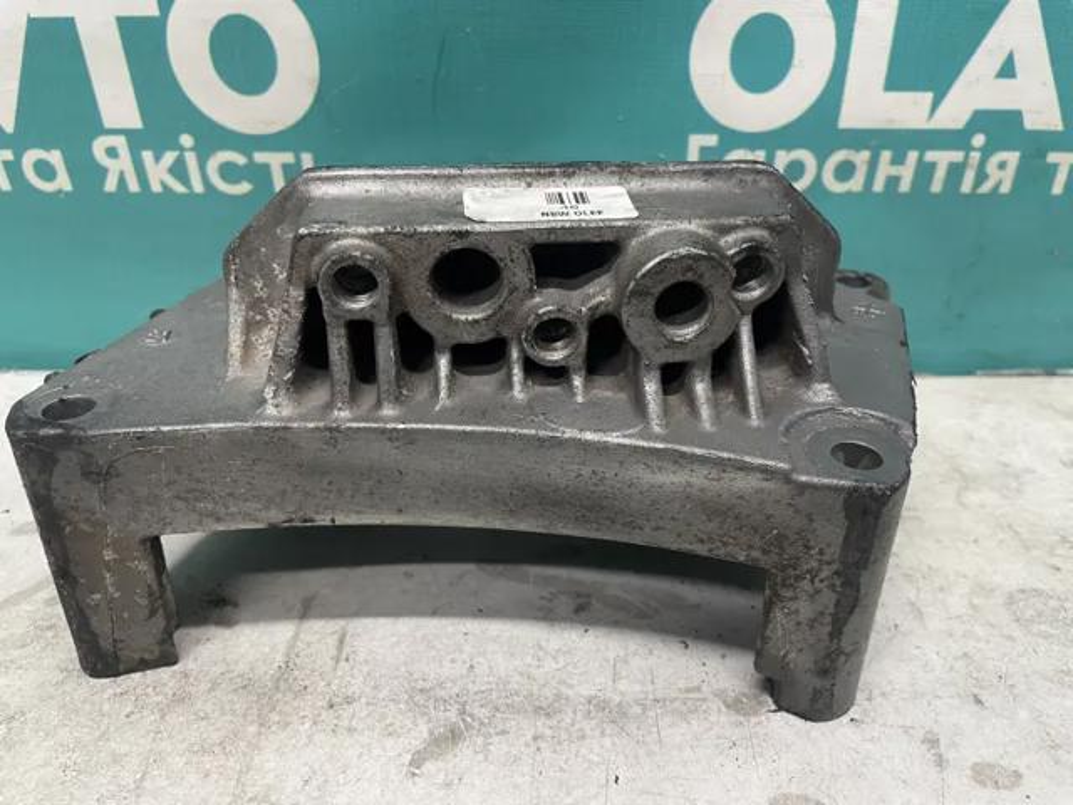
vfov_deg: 53.1
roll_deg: +0.0
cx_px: 536
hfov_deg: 67.3
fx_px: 806
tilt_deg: -30.0
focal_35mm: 26
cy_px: 402
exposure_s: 1/50
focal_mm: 4.2
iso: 100
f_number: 1.6
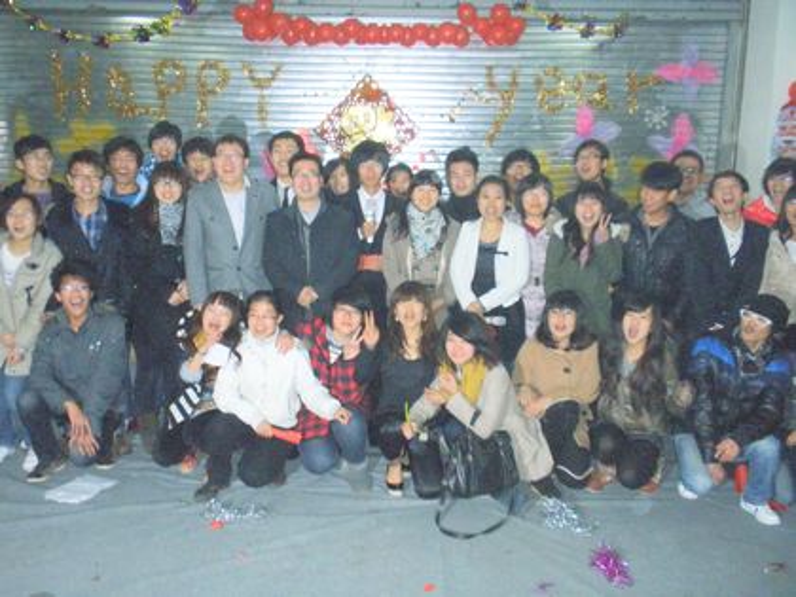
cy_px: 298
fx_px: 851
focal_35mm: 37
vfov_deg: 38.7
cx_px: 398
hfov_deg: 50.1
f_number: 3.5
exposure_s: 1/30
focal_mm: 6.6
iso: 320
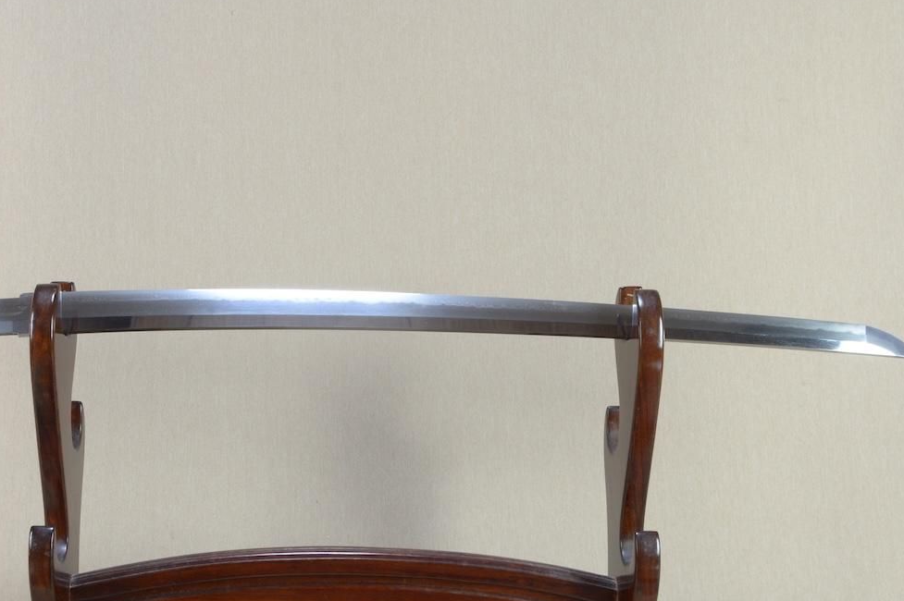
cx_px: 342
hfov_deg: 45.1
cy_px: 299
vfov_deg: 31.1
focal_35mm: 43
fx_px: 1079
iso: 400
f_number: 11
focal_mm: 20
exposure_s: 1/1.6
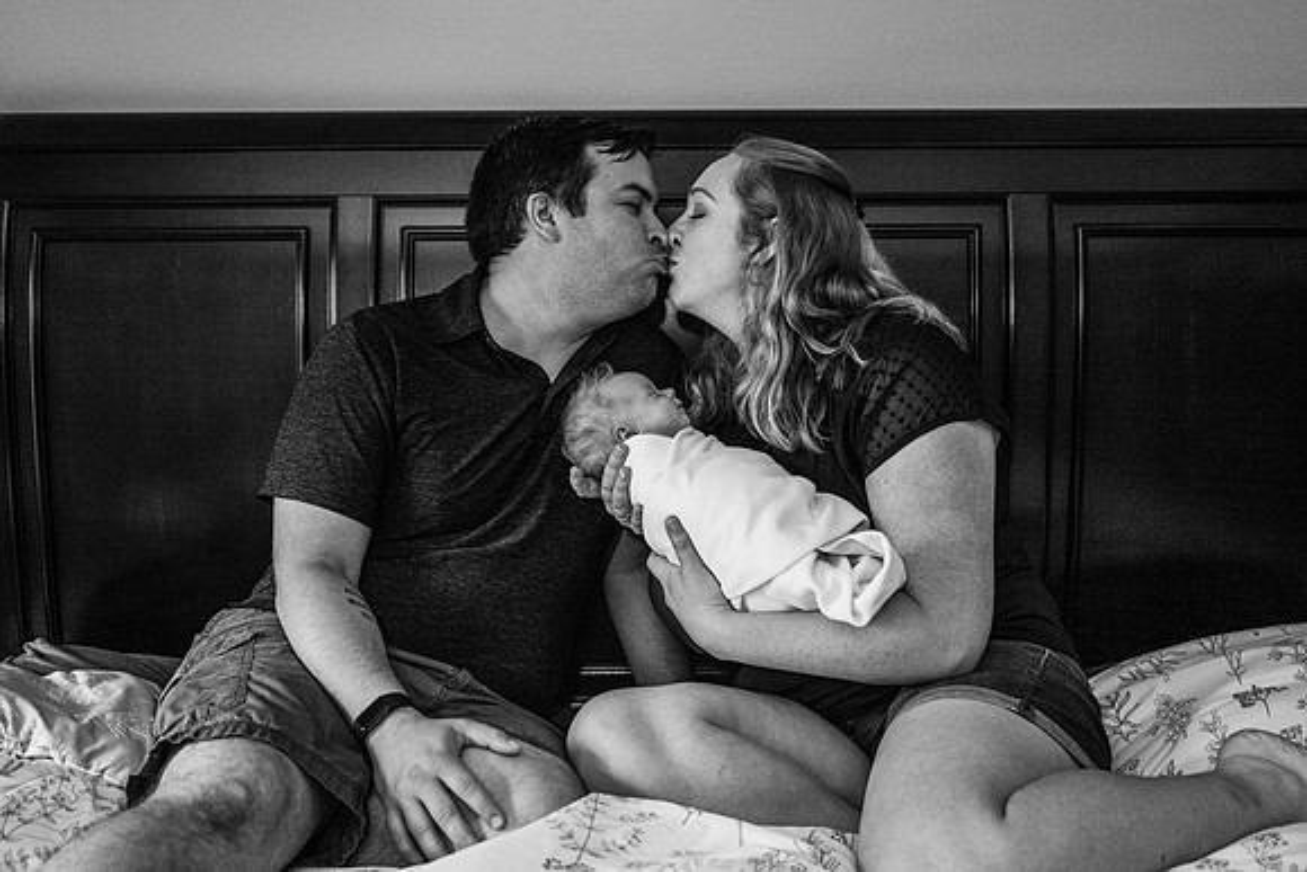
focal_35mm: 41
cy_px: 436
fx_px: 1504
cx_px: 637
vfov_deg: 32.3
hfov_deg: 47.0
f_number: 2.8
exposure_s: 1/250
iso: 2000
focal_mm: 36
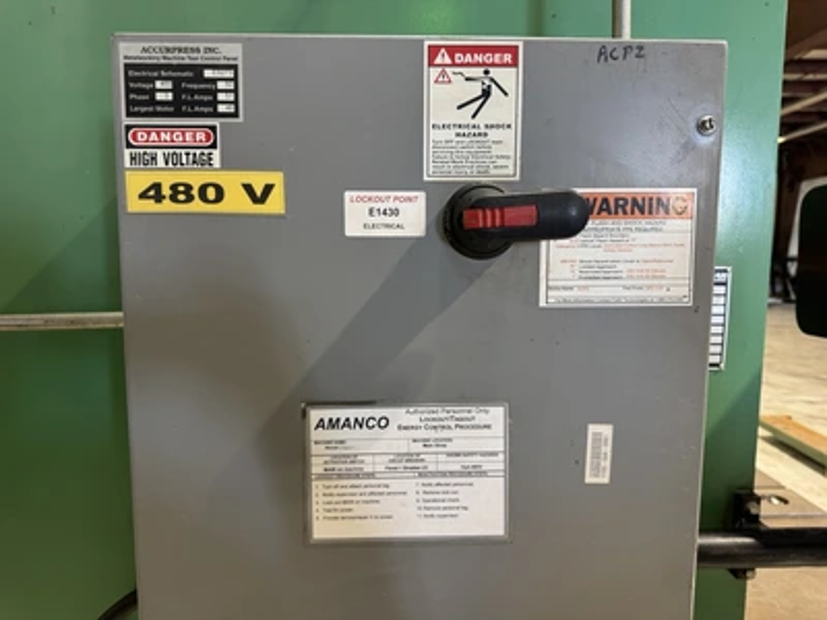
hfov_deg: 71.6
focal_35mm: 24
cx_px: 414
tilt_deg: -7.1
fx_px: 573
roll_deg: +0.1
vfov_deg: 56.8
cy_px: 310
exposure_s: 1/60
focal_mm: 6.76
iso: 200
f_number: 1.78
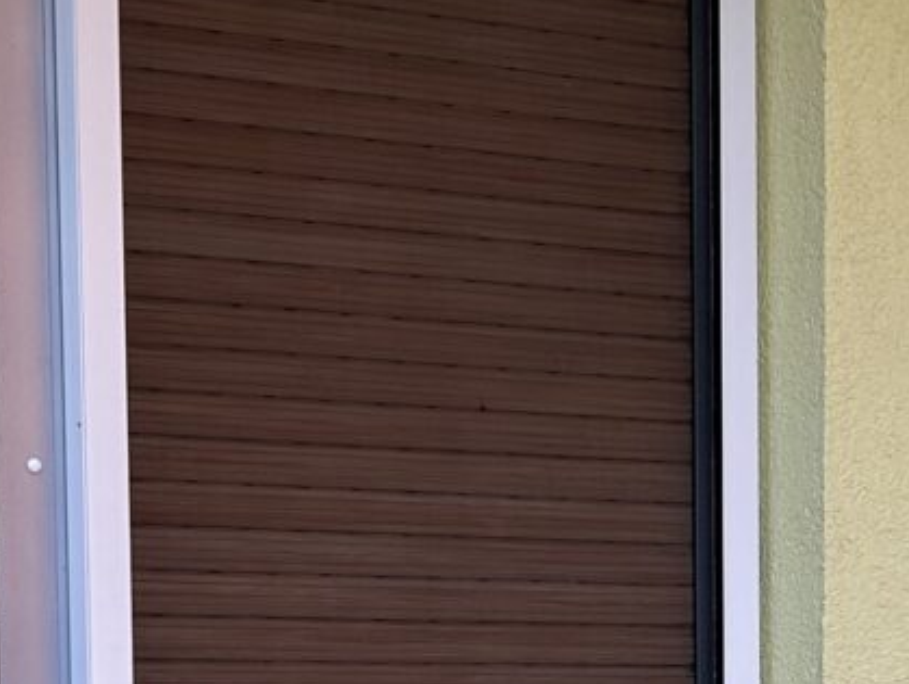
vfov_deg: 12.1
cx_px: 614
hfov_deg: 16.5
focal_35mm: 119
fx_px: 3128
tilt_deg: -1.8
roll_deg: +1.5
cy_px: 886
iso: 50
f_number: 1.5
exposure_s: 1/357
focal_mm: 5.7
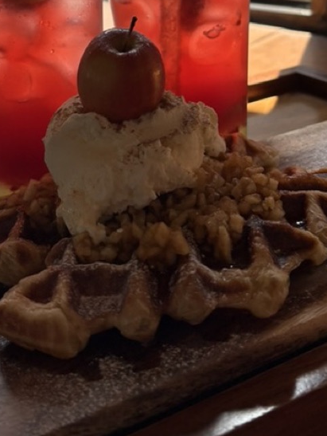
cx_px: 106
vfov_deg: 31.5
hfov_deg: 25.5
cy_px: 10
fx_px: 717
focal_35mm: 57
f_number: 1.6
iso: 64
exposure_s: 1/576
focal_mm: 5.96
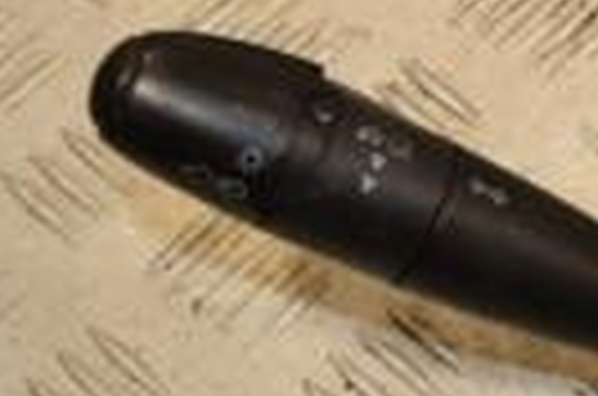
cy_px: 306
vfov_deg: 8.4
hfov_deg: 11.1
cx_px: 1304
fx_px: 2701
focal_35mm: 163
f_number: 9
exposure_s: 1/200
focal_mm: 24
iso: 800
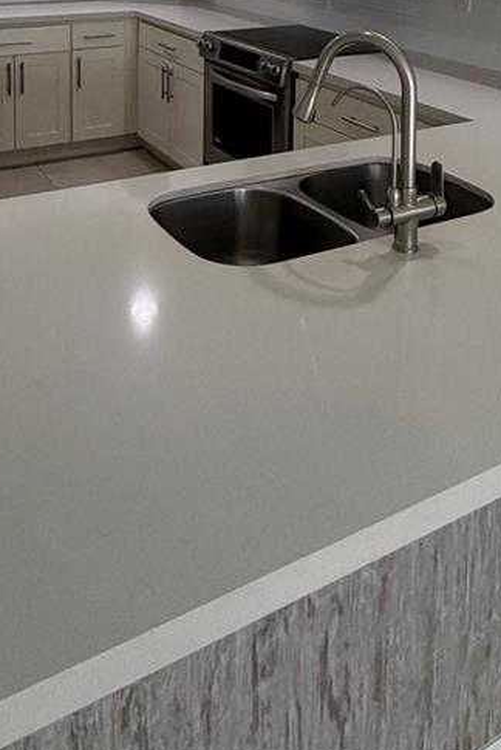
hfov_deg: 36.8
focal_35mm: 36
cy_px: -20
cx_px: 201
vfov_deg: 44.2
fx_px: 750
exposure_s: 1/120
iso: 320
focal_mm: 2.22
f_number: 2.2
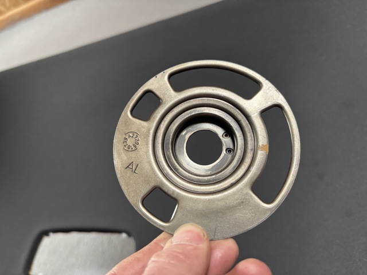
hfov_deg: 67.3
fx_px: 276
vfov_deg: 53.1
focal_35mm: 26
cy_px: 138
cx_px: 184
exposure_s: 1/60
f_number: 1.6
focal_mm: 5.96
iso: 400
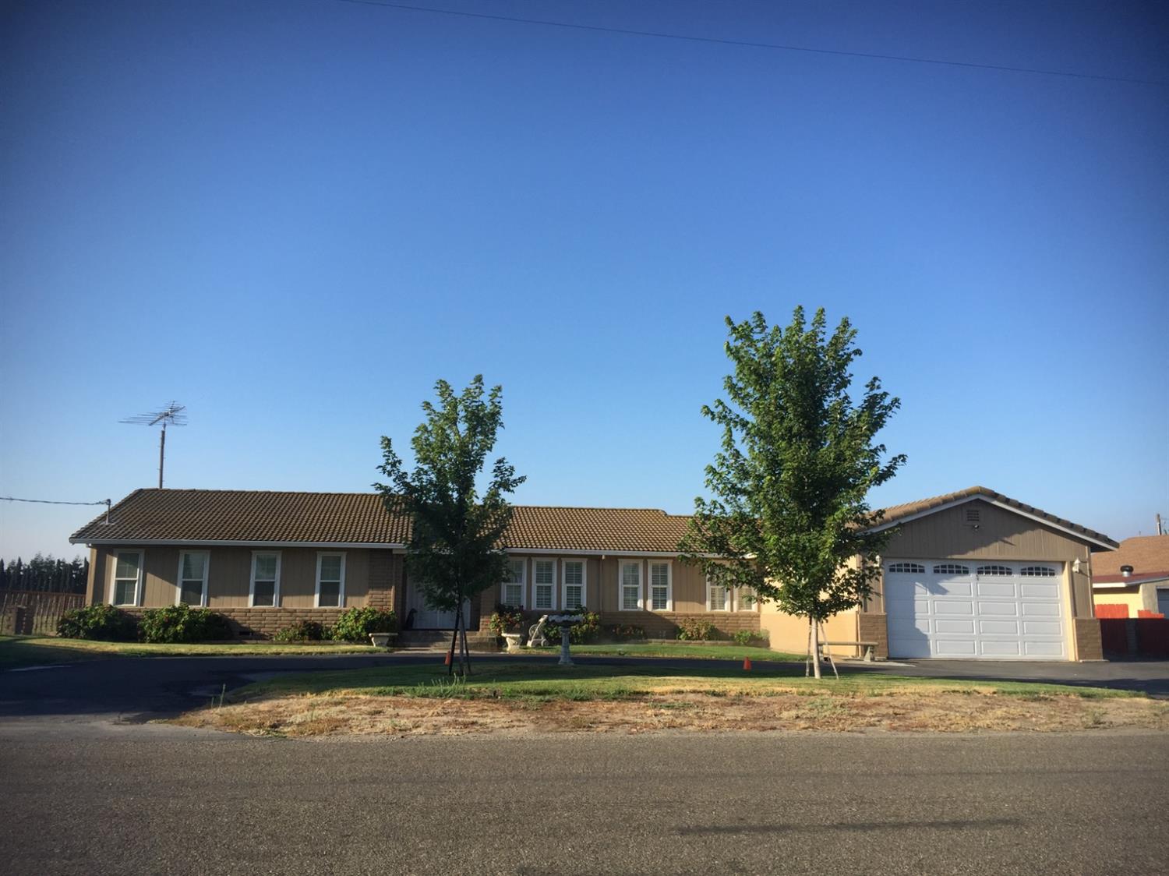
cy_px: 438
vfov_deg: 48.2
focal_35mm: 29
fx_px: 979
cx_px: 584
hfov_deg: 61.7
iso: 32
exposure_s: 1/1464
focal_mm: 4.15
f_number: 2.2
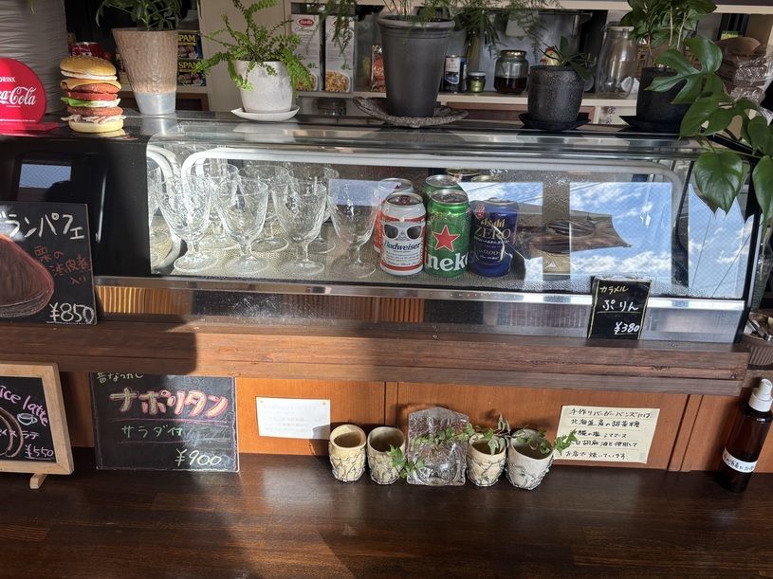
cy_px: 290
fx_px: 581
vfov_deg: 53.1
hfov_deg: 67.3
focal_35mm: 26
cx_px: 386
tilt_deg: -26.6
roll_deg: -0.5
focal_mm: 5.96
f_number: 1.6
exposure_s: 1/121
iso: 32
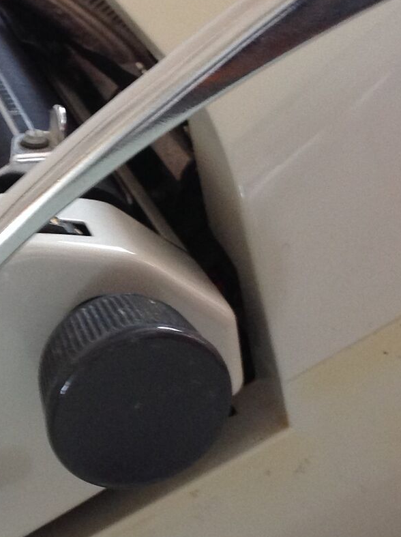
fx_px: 1378
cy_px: 334
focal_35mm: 89
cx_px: 31
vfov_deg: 22.0
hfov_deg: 16.3
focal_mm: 4.28
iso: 125
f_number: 2.4
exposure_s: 1/15
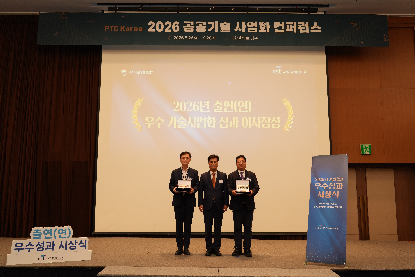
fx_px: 380
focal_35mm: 33
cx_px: 208
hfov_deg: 57.2
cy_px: 138
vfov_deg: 40.0
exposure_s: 1/100
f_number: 4
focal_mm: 33
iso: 1600
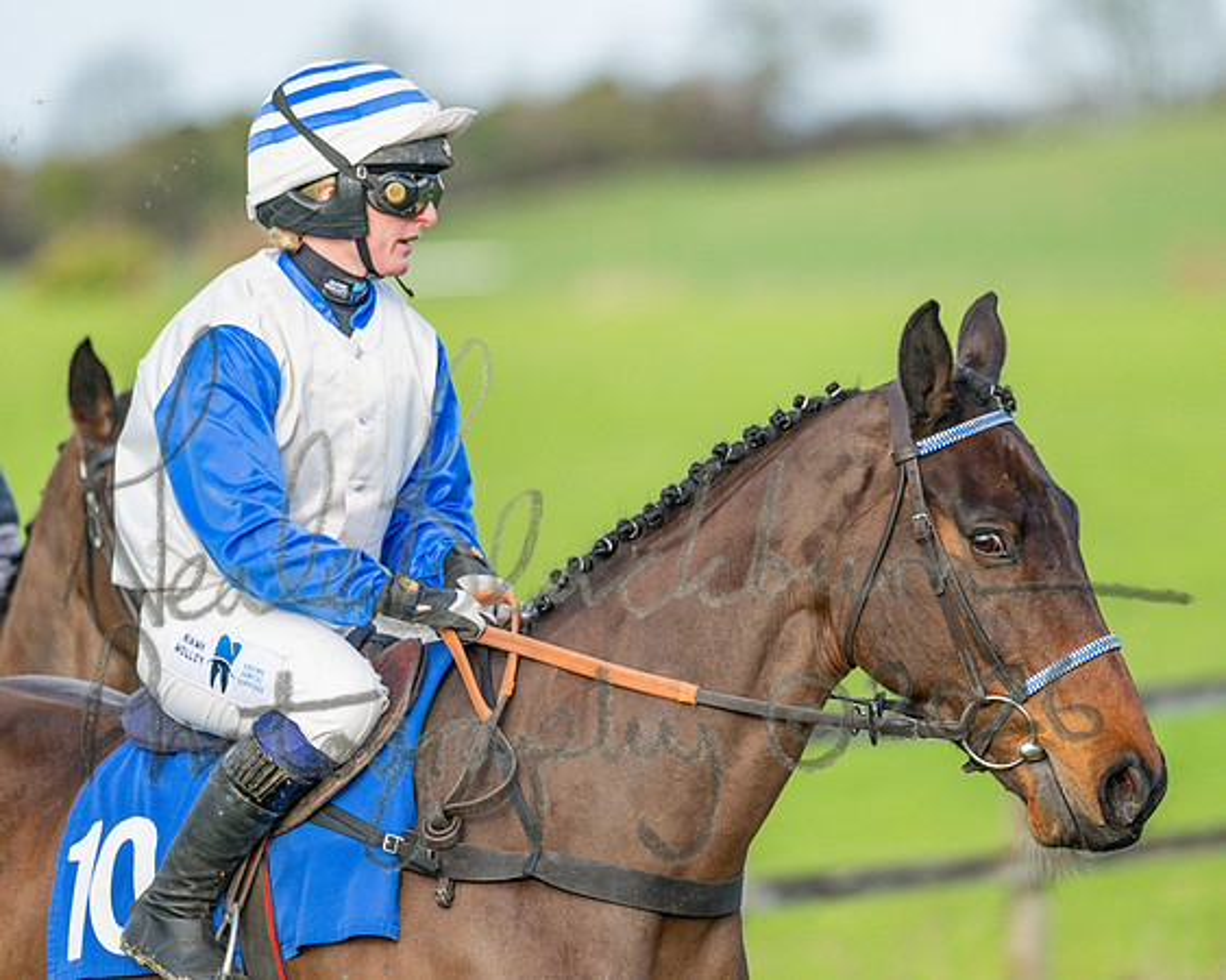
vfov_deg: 3.4
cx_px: 723
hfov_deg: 4.3
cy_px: 489
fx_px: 16358
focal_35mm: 451
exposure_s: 1/2000
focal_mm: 400
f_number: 4.5
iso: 1000
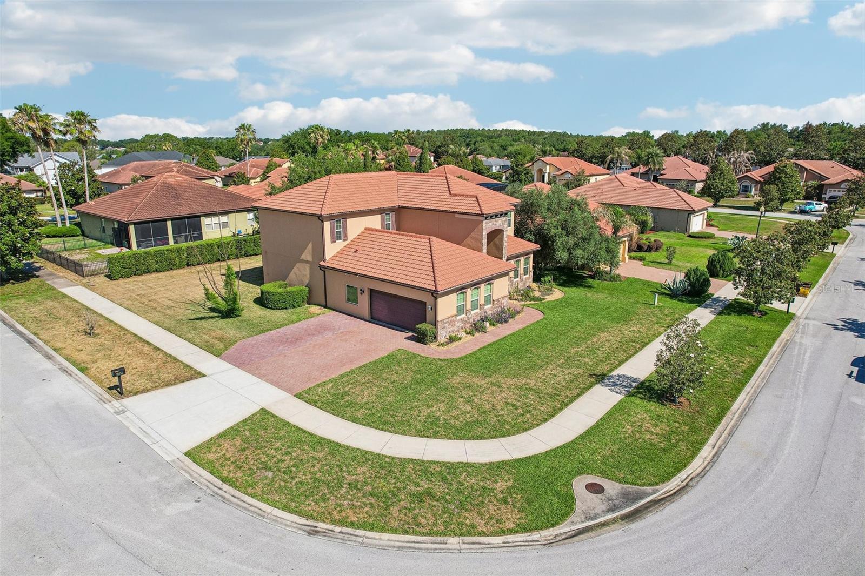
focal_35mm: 22
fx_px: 528
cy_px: 288
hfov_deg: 78.6
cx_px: 432
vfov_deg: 57.2
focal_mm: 8.4
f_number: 2.8
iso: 100
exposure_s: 1/2500
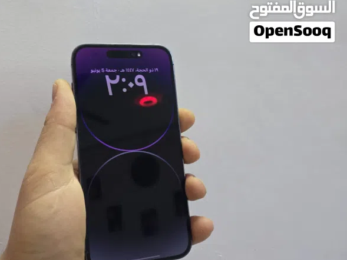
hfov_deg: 69.3
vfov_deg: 54.9
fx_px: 251
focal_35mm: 25
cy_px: 127
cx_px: 161
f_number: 1.7
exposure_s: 1/100
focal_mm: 6.3
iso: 400
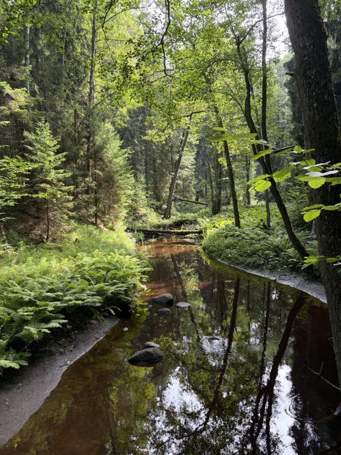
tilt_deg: -2.3
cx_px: 170
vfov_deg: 67.3
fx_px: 341
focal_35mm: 26
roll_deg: +3.2
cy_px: 228
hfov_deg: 53.1
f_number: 1.6
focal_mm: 5.96
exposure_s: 1/185
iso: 64
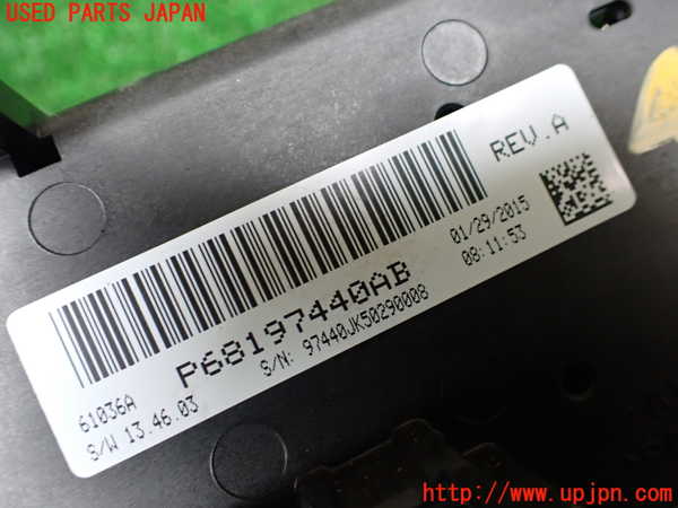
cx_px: 339
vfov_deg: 46.8
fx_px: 588
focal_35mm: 30
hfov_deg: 60.0
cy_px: 254
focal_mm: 5.4
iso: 800
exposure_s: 1/50
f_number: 2.3
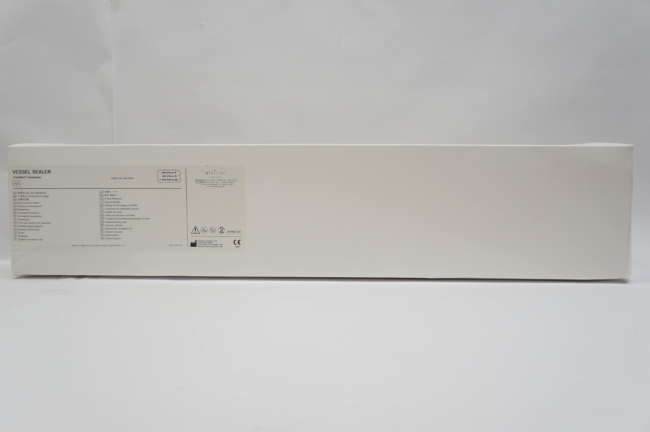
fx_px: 649
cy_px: 216
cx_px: 325
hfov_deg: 53.2
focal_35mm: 36
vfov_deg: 36.8
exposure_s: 1/125
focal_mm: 24
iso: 400
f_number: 5.6
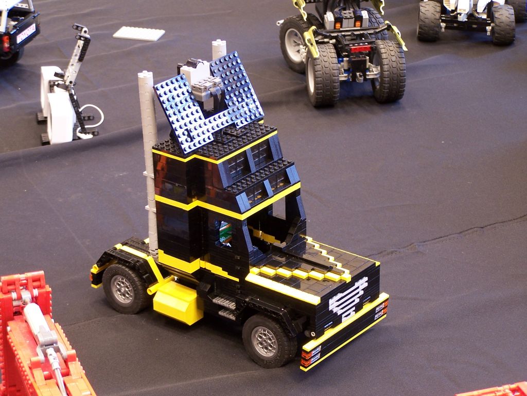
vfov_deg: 14.1
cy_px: 198
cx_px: 264
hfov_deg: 18.7
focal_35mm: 105
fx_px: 1599
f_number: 3.2
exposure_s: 1/2
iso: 80
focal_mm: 17.5
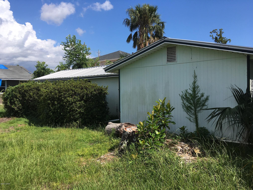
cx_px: 126
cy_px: 95
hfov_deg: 61.7
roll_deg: +0.9
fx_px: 212
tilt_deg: -1.4
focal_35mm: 29
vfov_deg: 48.2
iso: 25
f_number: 2.2
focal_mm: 4.15
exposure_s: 1/2137
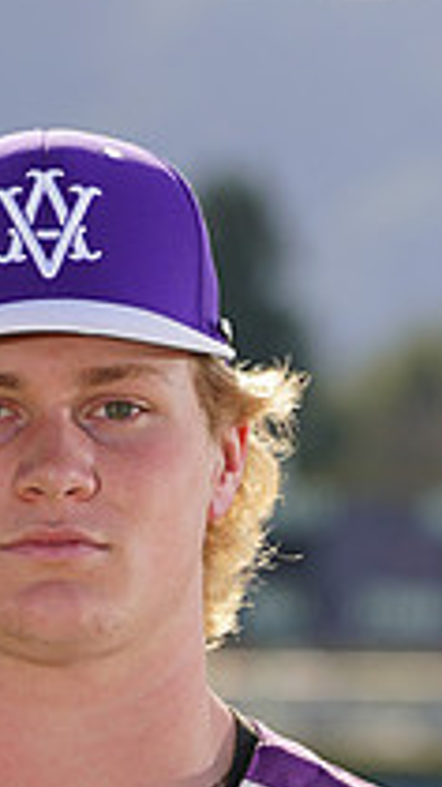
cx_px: 84
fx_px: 12595
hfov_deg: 2.0
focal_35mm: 604
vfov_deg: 3.6
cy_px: 1064
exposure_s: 1/250
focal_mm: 209
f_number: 8
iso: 100
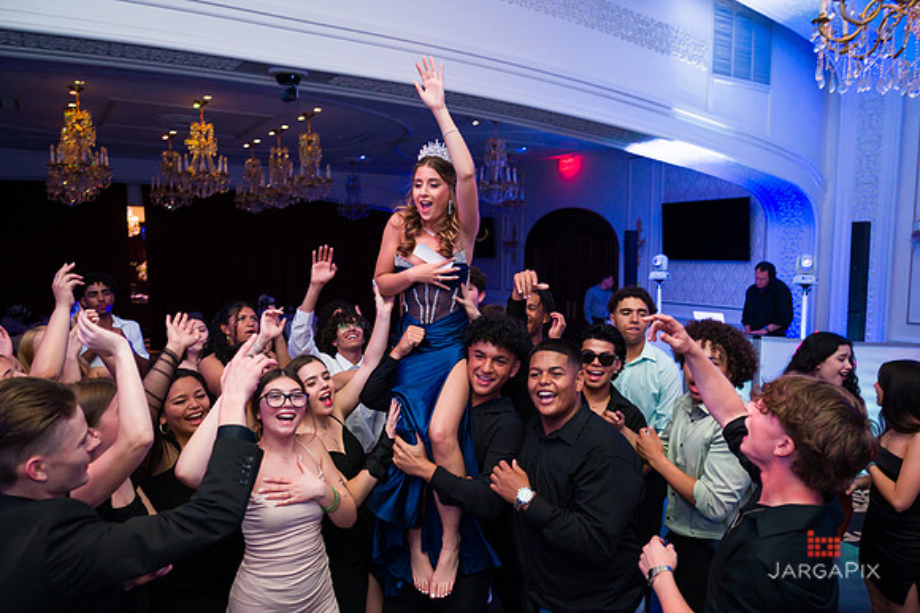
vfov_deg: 50.1
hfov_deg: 70.2
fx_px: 655
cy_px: 306
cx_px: 460
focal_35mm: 26
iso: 1600
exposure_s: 1/200
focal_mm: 24
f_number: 3.2
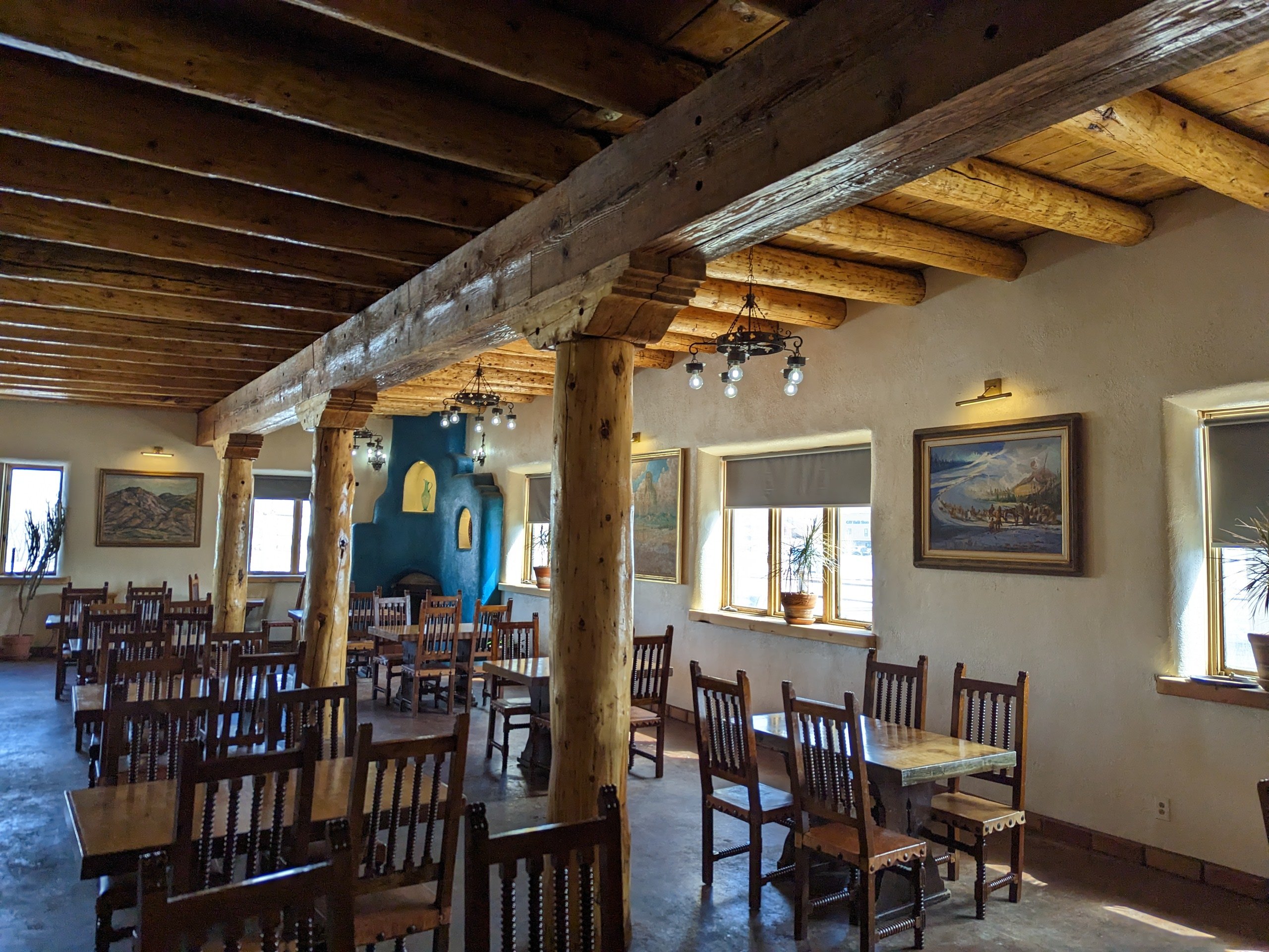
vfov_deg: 56.8
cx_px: 634
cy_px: 476
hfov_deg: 71.6
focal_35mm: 24
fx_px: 880
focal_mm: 6.81
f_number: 1.85
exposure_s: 1/296
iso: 64
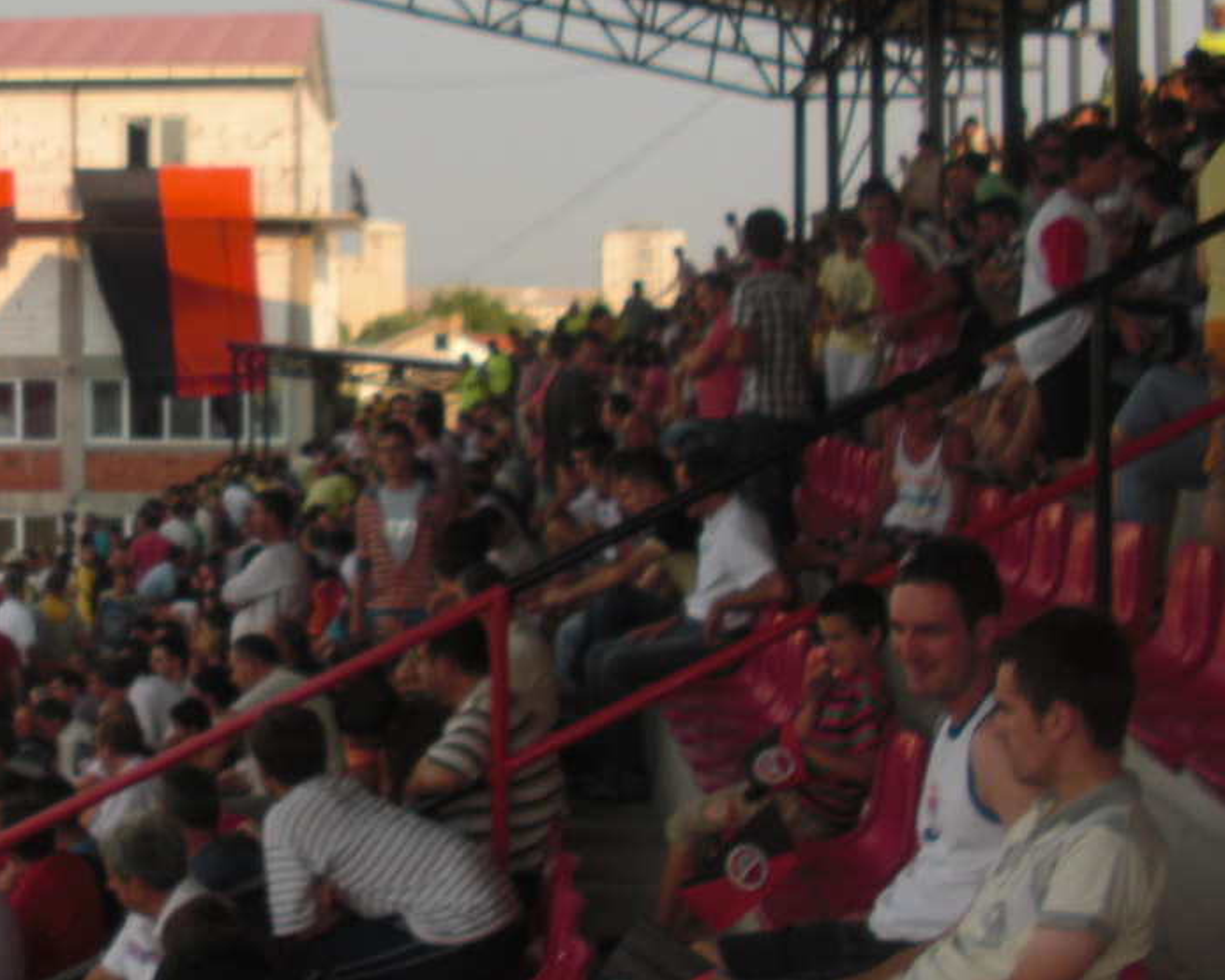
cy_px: 418
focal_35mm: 81
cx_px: 11
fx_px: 2936
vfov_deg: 18.9
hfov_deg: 22.7
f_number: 2.8
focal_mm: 6.3
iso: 50
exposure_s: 1/640
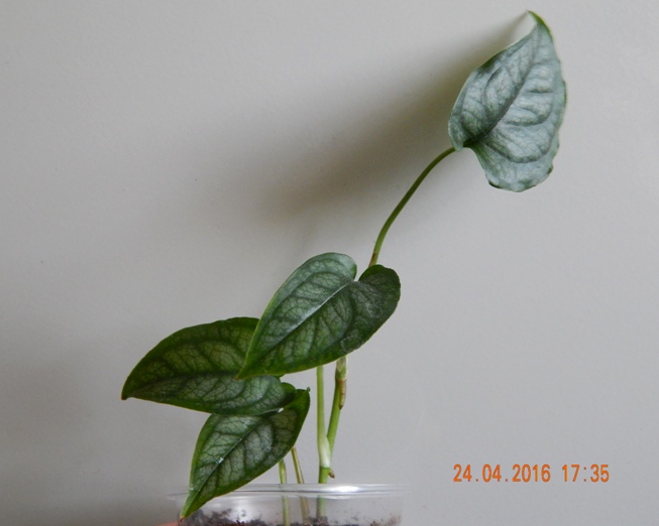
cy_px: 264
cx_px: 317
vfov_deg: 33.4
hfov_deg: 41.2
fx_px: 877
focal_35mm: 45
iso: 400
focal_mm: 7.7
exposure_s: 1/30
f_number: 3.6
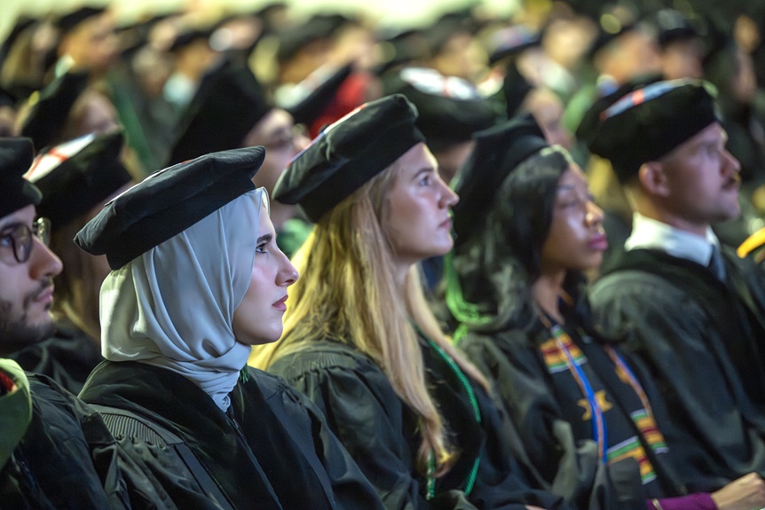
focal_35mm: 135
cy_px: 255
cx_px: 382
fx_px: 2869
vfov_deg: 10.2
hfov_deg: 15.2
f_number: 2.8
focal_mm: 135
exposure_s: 1/320
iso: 12800
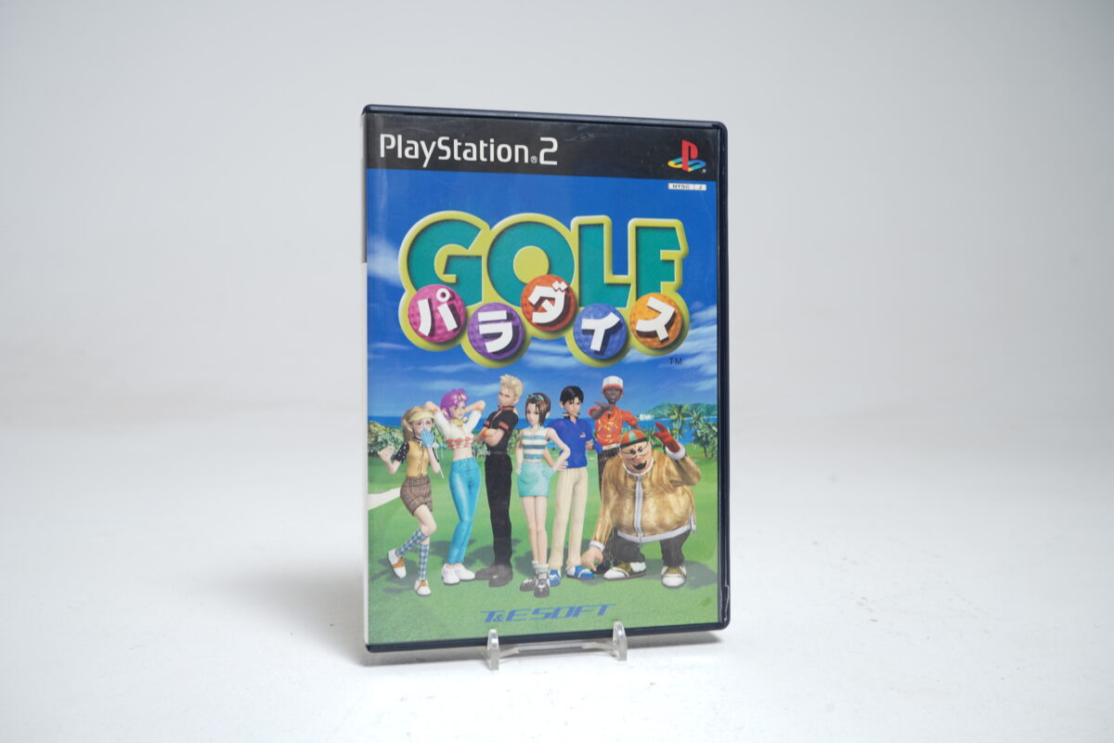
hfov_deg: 55.8
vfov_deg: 38.9
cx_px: 557
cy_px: 372
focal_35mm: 34
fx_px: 1052
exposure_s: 1/1.6
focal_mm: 34
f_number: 9
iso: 64
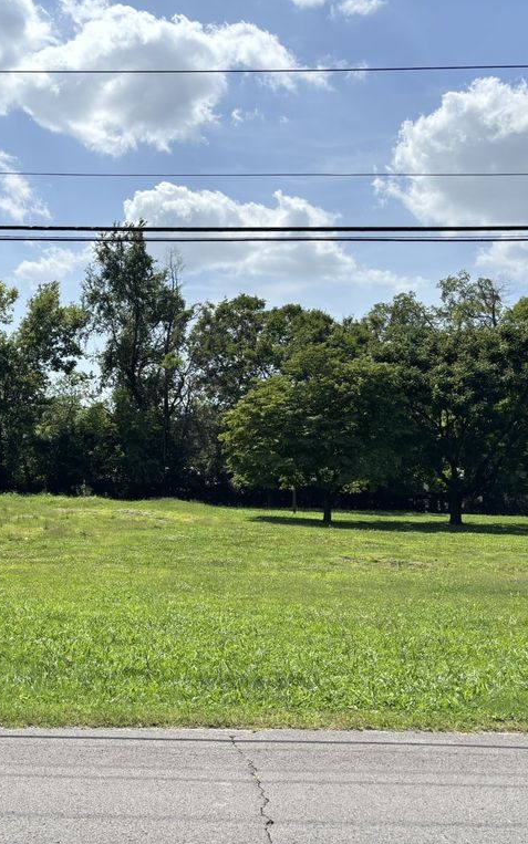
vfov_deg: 52.7
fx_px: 852
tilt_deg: +1.4
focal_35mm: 37
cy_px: 421
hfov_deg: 33.7
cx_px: 130
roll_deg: -1.3
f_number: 1.6
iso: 50
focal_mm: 5.96
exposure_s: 1/4425
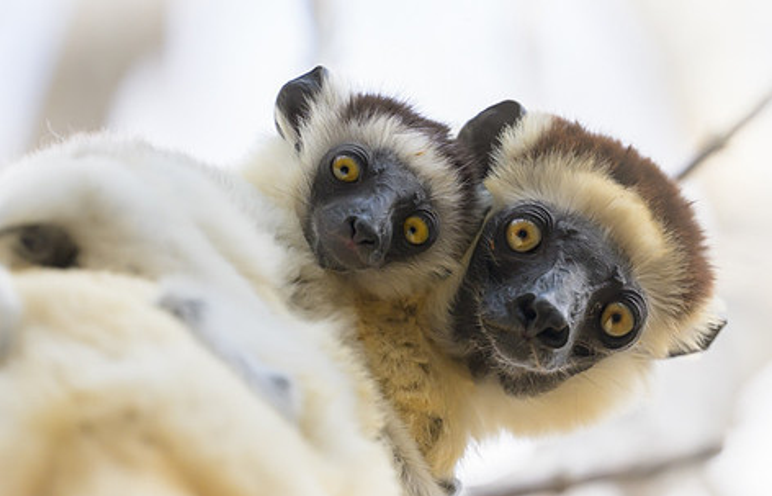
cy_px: 281
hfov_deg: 3.4
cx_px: 325
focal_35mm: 619
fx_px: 13124
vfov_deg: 2.2
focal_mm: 400
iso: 1000
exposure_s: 1/2500
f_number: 4
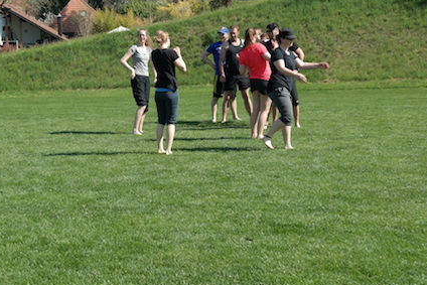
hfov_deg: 25.3
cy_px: 135
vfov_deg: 17.1
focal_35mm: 80
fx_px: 949
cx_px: 152
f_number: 6.3
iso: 100
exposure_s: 1/250
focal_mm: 35
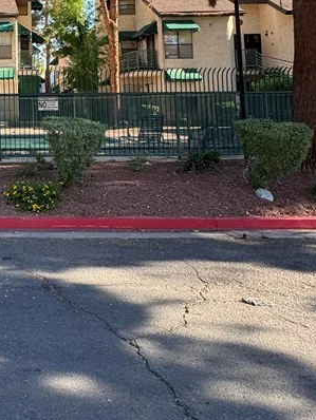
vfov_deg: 47.7
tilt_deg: +4.9
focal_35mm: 36
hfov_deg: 34.1
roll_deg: -0.2
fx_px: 438
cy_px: 68
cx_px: -36
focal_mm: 2.22
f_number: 2.2
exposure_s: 1/244
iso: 40
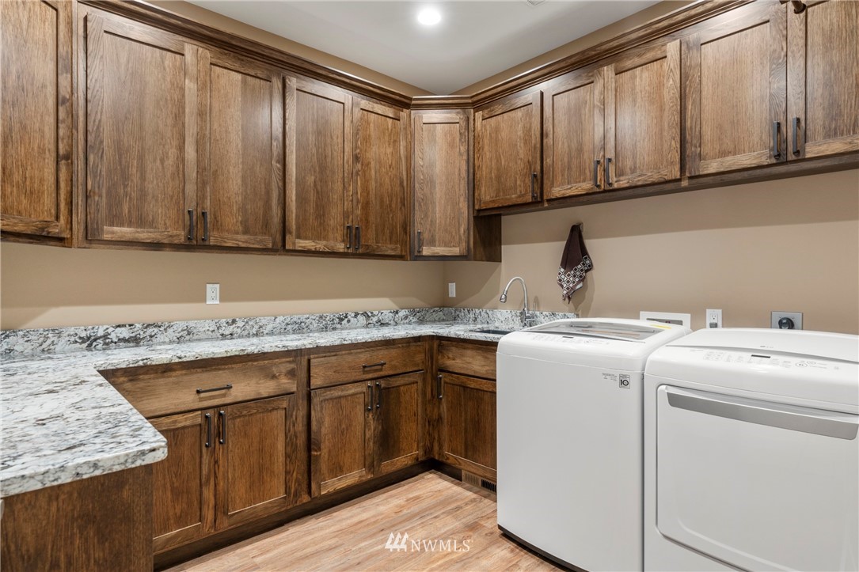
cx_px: 430
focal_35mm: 19
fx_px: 453
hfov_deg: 86.9
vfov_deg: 64.5
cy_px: 286
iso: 640
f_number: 8
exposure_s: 1/3
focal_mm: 19
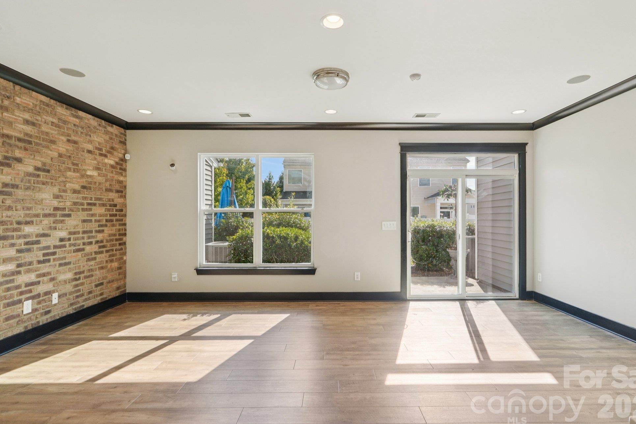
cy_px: 205
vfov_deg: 66.6
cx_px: 332
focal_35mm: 18
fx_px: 323
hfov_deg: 89.1
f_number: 8
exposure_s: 1/30
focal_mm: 11.5
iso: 100
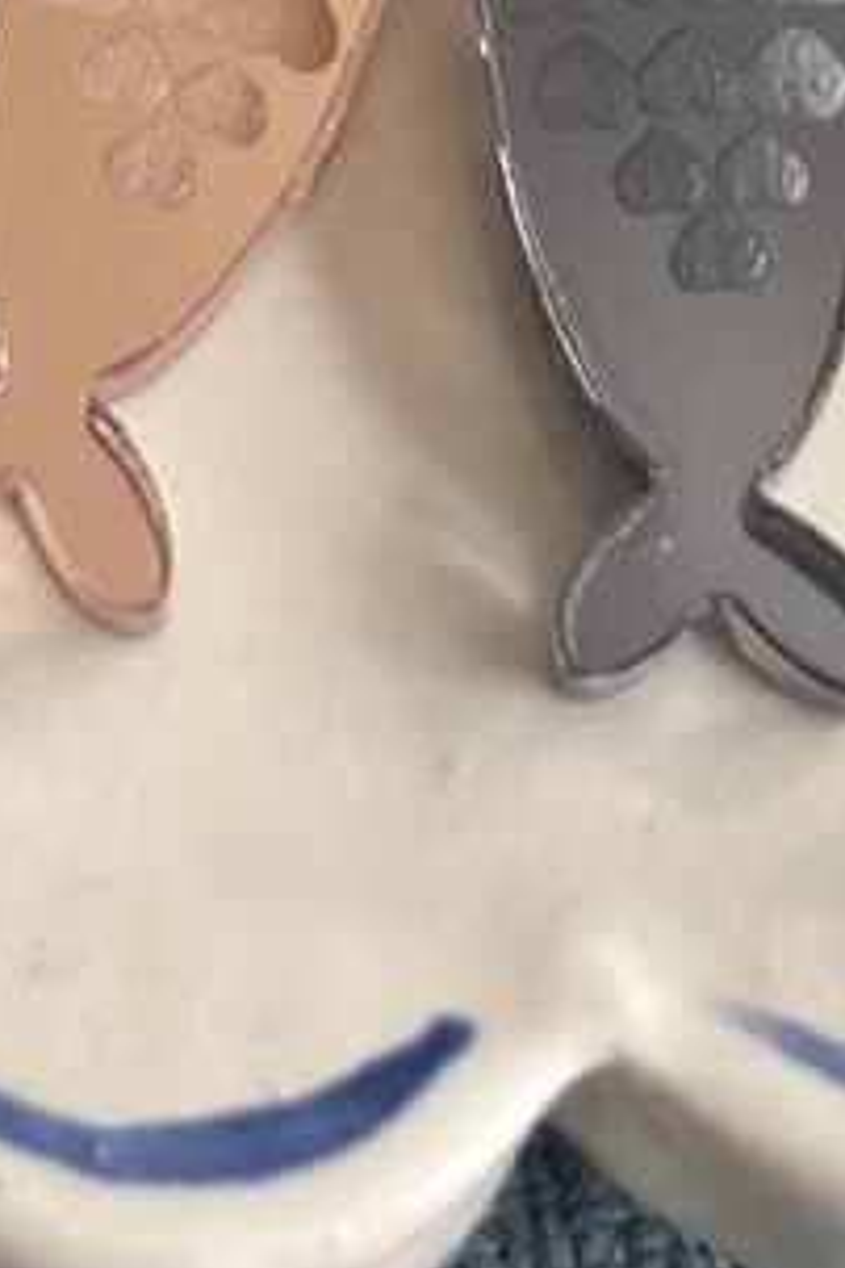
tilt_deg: -59.5
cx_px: 146
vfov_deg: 12.9
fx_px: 5034
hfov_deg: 9.6
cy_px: -1042
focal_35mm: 143
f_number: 1.6
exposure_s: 1/261
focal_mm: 4.2
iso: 32
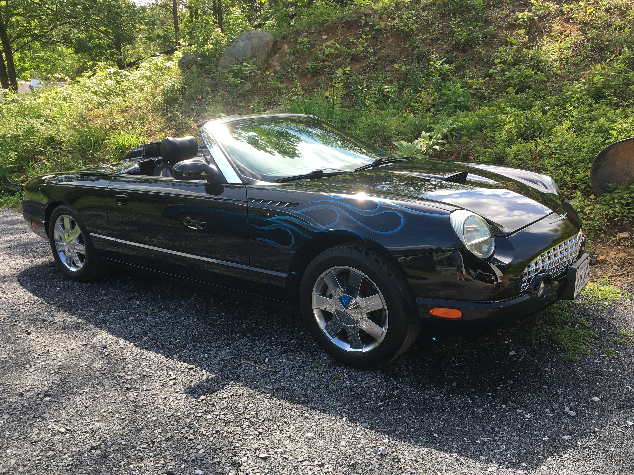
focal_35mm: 29
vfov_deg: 48.2
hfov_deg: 61.7
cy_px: 238
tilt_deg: -18.2
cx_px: 317
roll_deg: -0.7
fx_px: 531
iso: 25
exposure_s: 1/283
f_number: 2.2
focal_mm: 4.15
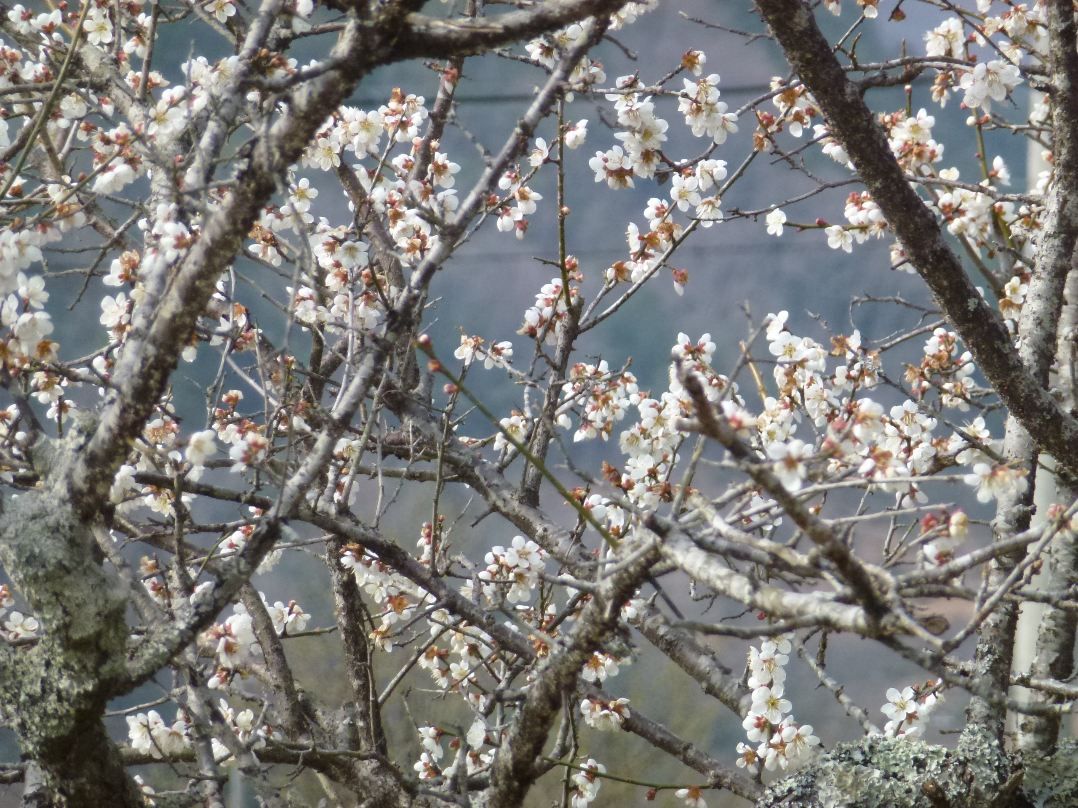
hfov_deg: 5.2
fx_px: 11958
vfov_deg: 3.9
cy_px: 404
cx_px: 539
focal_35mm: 384
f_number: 5.9
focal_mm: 68.8
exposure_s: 1/500
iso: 320
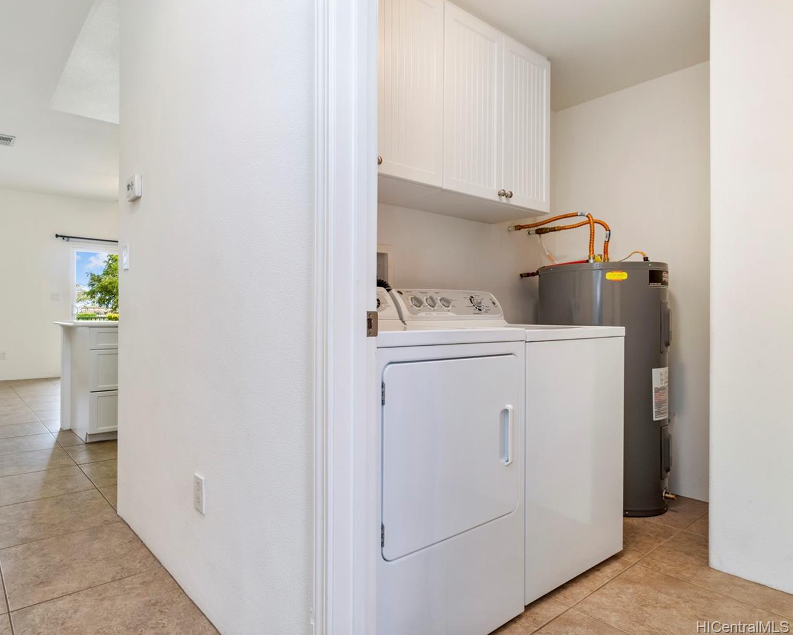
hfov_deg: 80.0
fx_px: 460
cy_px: 303
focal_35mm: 20
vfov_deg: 69.2
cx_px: 295
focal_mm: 11
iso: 160
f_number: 8
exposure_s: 1/20
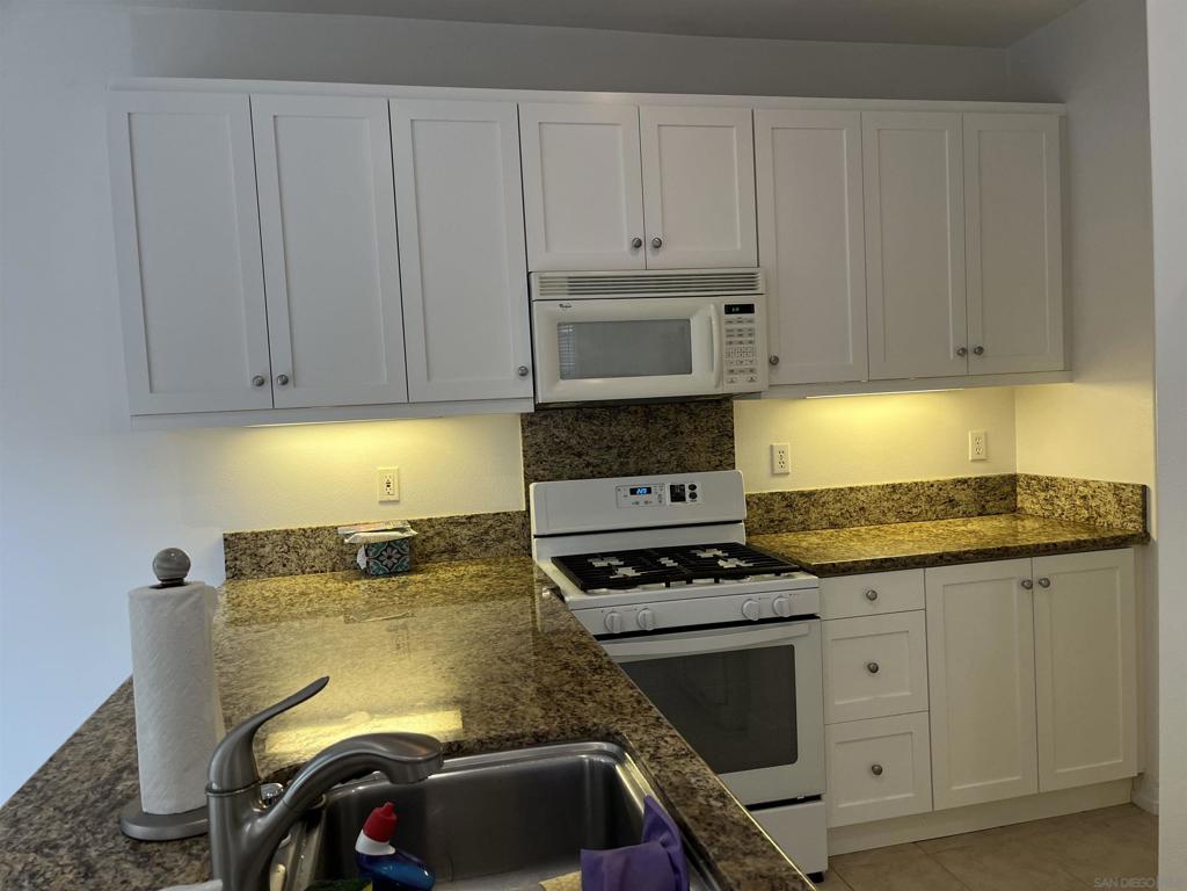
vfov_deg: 53.1
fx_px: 892
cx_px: 594
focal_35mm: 26
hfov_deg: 67.3
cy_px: 446
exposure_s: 1/60
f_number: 1.6
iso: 125
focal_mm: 5.1
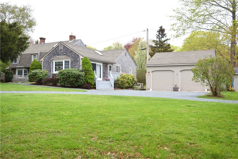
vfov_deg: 34.2
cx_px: 119
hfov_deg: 49.6
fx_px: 258
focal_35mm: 39
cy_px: 80
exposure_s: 1/100
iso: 100
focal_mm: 26
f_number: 5
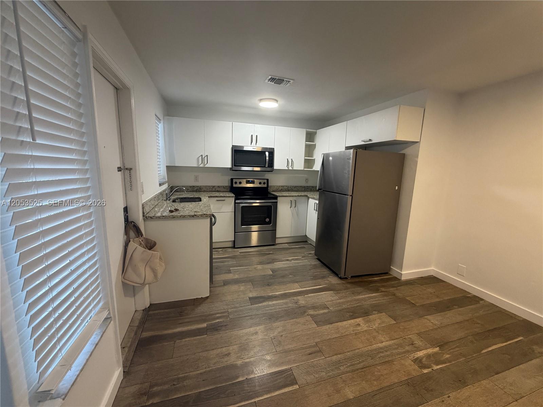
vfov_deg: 85.7
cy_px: 204
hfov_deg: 102.1
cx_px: 272
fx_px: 220
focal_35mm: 14
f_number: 2.2
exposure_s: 1/57
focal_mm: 2.22
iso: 320
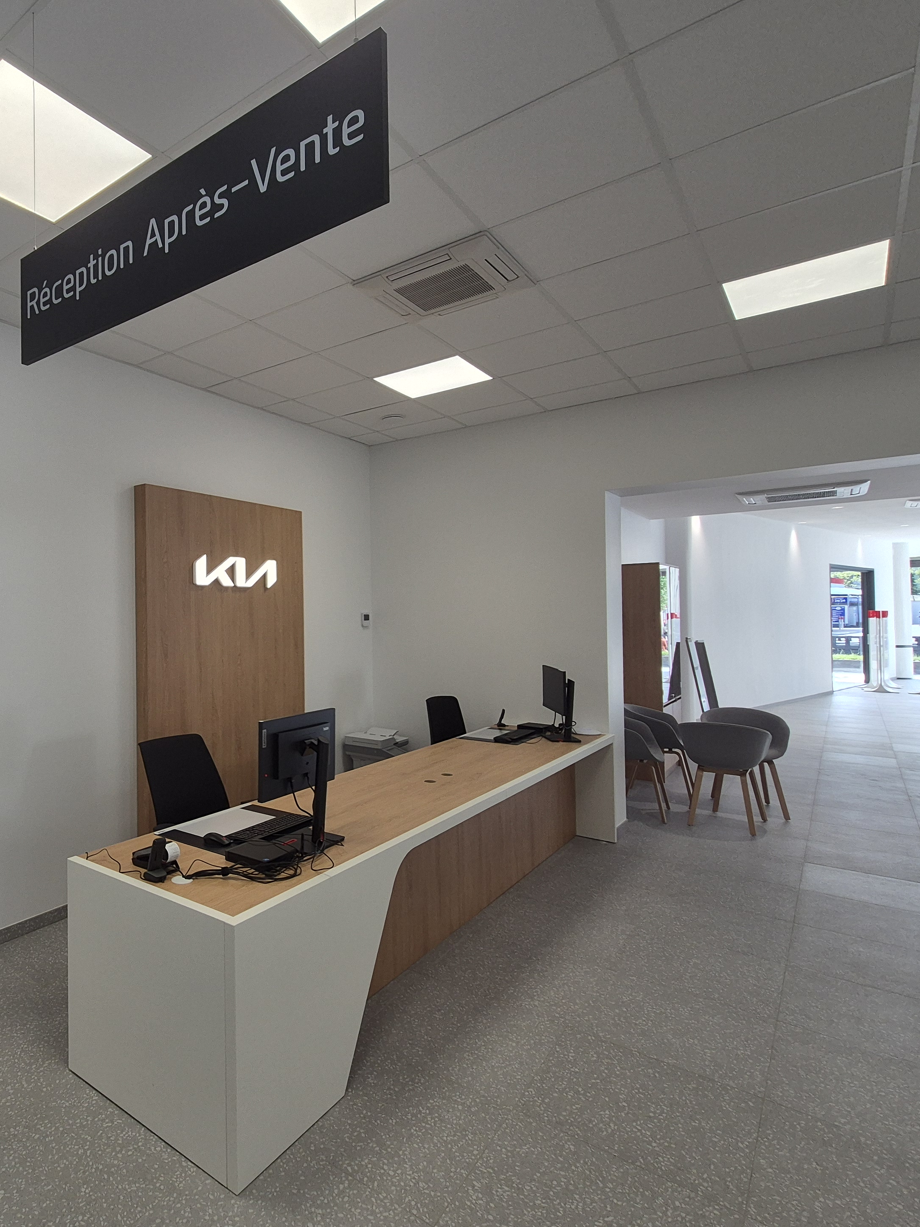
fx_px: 638
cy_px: 610
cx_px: 197
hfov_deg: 65.7
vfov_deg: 87.8
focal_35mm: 18
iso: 50
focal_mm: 2.2
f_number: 2.2
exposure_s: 1/156
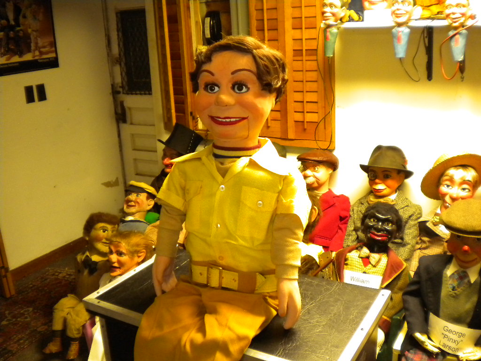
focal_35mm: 35
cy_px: 180
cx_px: 240
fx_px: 486
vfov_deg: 40.7
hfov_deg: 52.6
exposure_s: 1/30
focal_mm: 6.3
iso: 400
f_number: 3.1
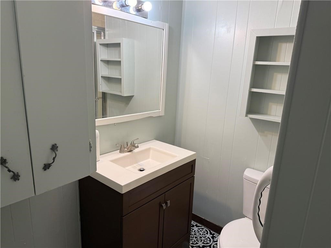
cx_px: 166
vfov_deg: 56.8
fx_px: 229
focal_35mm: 24
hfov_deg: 71.6
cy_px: 124
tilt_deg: -12.0
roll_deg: -2.0
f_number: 1.78
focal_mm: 6.76
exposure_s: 1/120
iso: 100
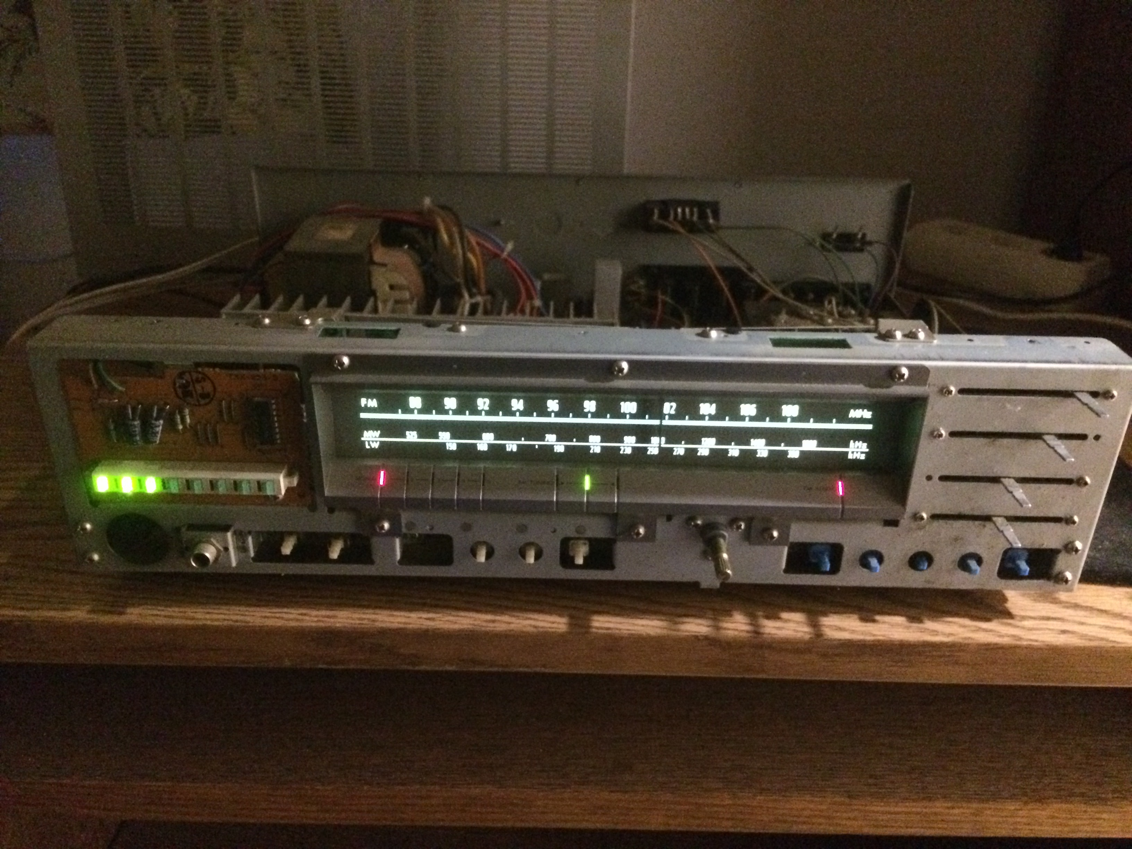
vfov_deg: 48.2
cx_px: 566
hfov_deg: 61.7
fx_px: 948
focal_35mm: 29
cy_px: 424
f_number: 2.2
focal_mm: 4.15
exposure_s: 1/17
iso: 1600
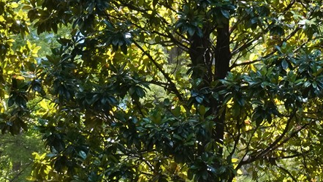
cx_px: 375
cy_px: 463
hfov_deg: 11.7
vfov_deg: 6.4
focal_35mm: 180
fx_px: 1542
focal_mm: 38
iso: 1250
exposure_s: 1/100
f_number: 16
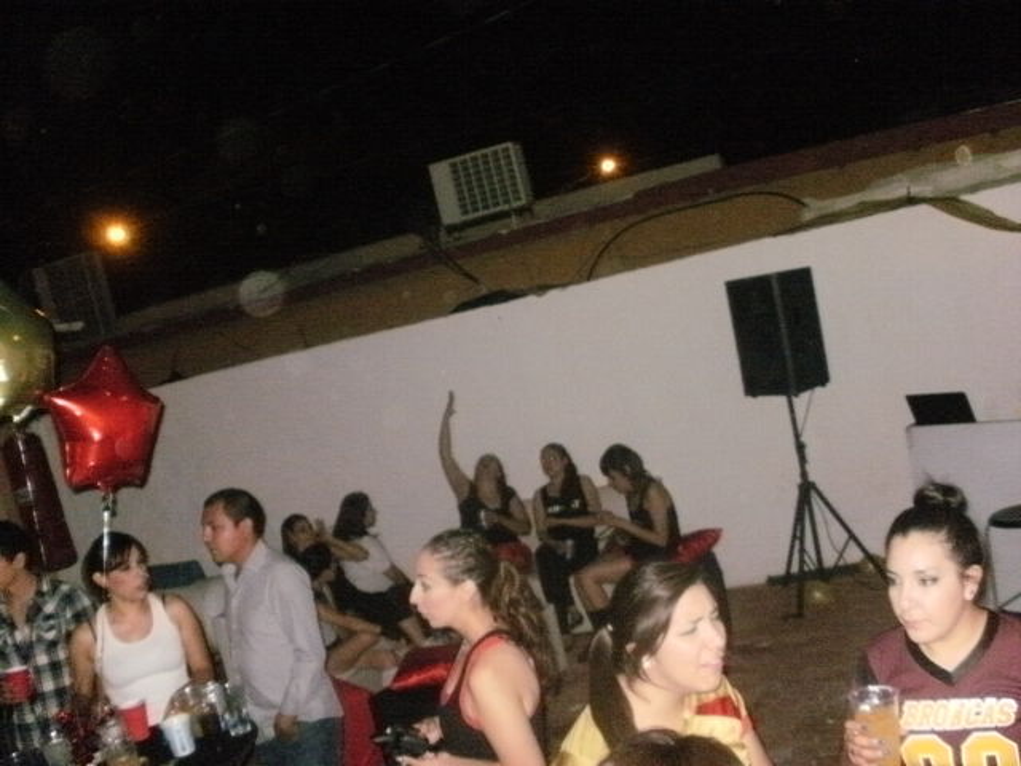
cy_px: 383
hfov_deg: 51.4
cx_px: 510
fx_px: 1062
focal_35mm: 36
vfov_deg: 39.7
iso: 640
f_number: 3.5
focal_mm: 6.3
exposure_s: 1/30
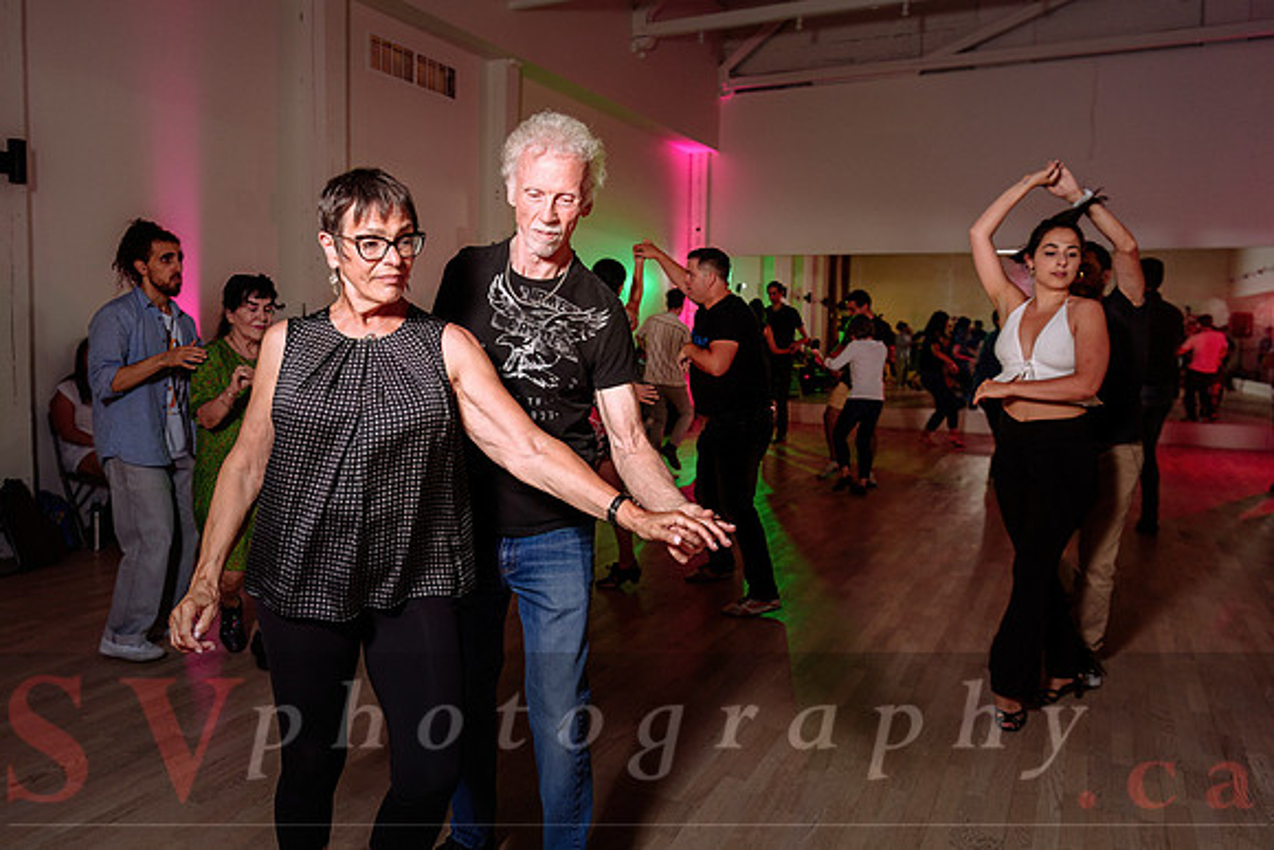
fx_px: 945
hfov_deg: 67.8
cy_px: 390
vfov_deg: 48.4
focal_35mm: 27
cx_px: 572
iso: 800
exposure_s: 1/125
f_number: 3.5
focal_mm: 24
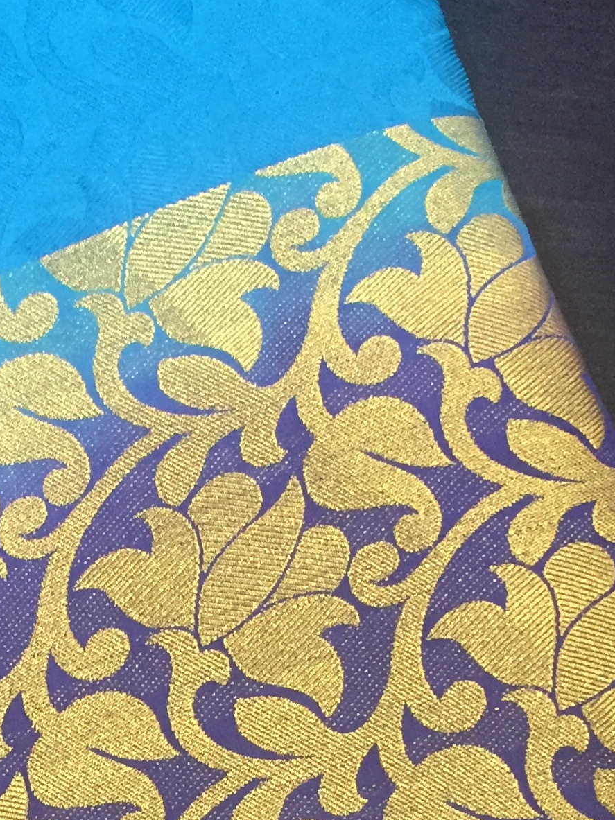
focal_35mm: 80
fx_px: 1895
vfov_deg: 24.1
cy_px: 631
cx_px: 77
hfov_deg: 18.2
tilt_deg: -82.8
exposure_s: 1/33
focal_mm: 4.15
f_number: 2.2
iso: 250
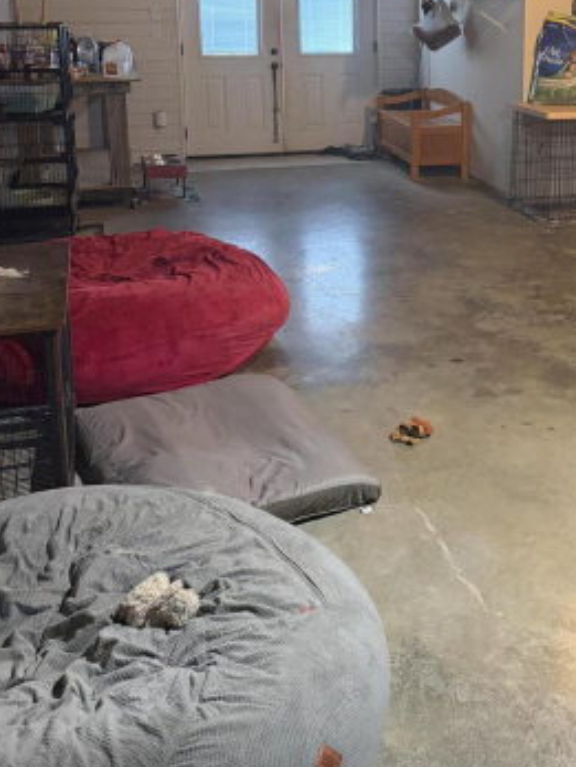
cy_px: 173
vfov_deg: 39.9
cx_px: 417
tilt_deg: -9.4
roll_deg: +0.5
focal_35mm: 46
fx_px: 1021
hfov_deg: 31.1
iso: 640
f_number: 1.78
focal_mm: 6.76
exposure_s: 1/40
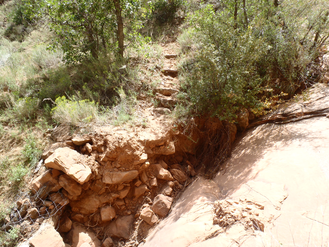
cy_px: 124
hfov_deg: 63.4
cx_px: 164
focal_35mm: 28
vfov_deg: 49.7
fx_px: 266
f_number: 3.9
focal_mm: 5
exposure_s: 1/250
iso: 80
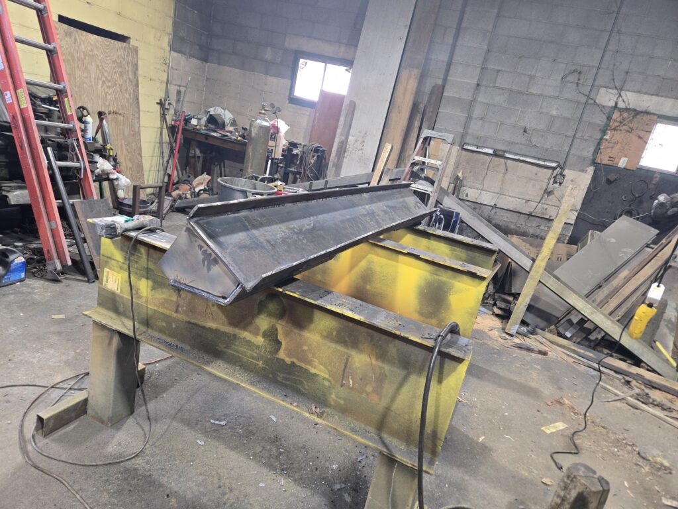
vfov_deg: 58.9
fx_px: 450
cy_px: 254
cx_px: 339
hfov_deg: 73.9
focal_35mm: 23
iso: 100
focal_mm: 5.4
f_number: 1.8
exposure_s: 1/30
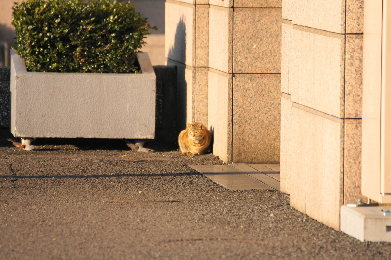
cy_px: 130
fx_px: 4881
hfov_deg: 4.6
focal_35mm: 450
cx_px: 196
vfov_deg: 3.0
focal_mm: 300
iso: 640
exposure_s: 1/2000
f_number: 5.6
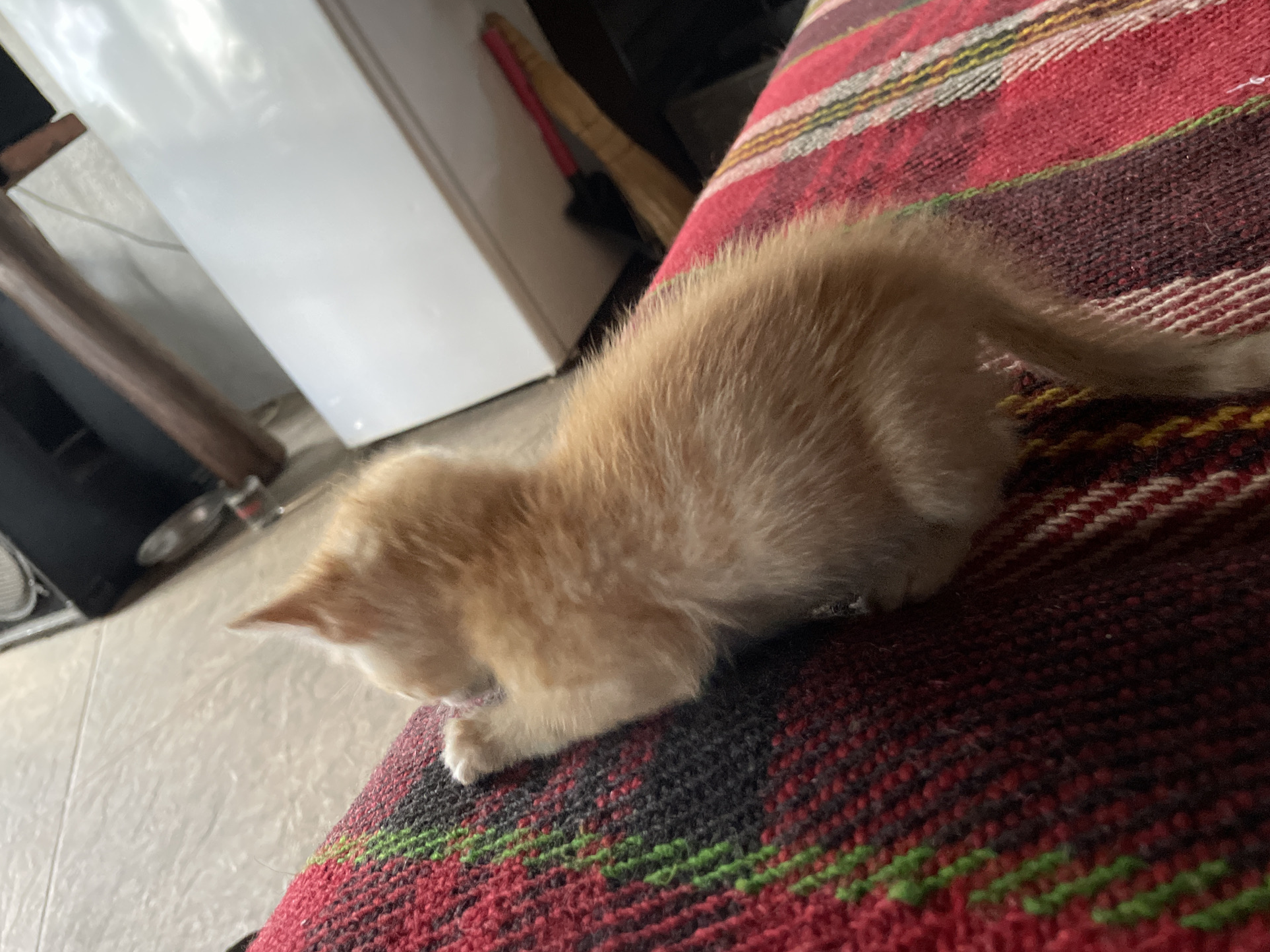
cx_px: 618
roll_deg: +32.8
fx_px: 990
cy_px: 458
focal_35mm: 27
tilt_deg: -25.2
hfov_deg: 65.3
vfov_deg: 51.3
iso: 640
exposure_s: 1/40
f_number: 1.6
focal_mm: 4.2
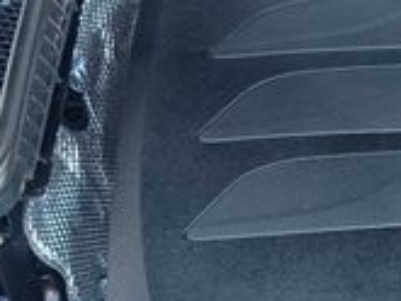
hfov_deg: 20.2
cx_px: 513
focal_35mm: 89
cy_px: 330
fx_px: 1032
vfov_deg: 16.1
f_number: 1.7
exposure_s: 1/120
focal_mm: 6.3
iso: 160
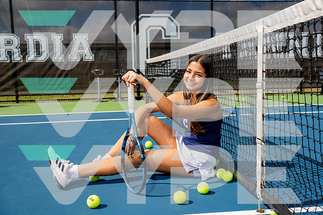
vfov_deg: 35.1
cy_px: 108
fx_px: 341
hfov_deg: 50.7
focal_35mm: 38
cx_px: 162
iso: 100
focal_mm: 38
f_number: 4
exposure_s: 1/800
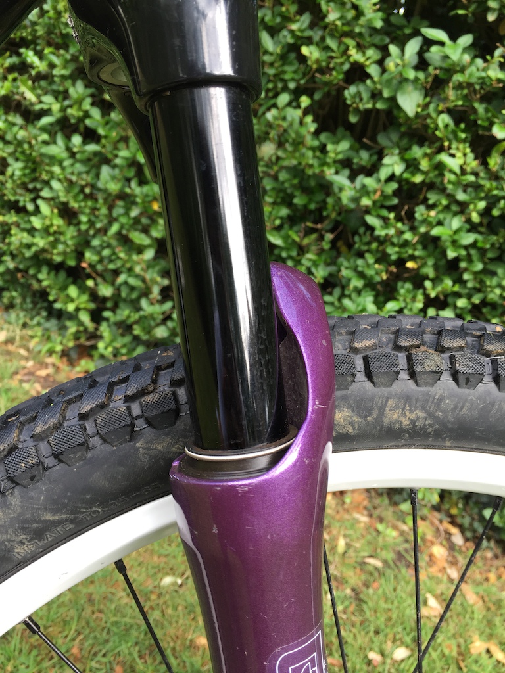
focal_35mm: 29
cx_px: 252
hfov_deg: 48.2
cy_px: 336
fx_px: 564
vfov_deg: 61.7
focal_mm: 4.15
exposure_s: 1/120
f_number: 2.2
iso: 32
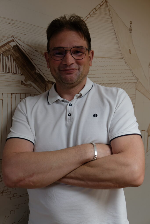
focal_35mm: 32
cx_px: 75
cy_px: 112
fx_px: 200
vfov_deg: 58.7
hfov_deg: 41.1
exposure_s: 1/42
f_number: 3.2
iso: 250
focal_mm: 21.4
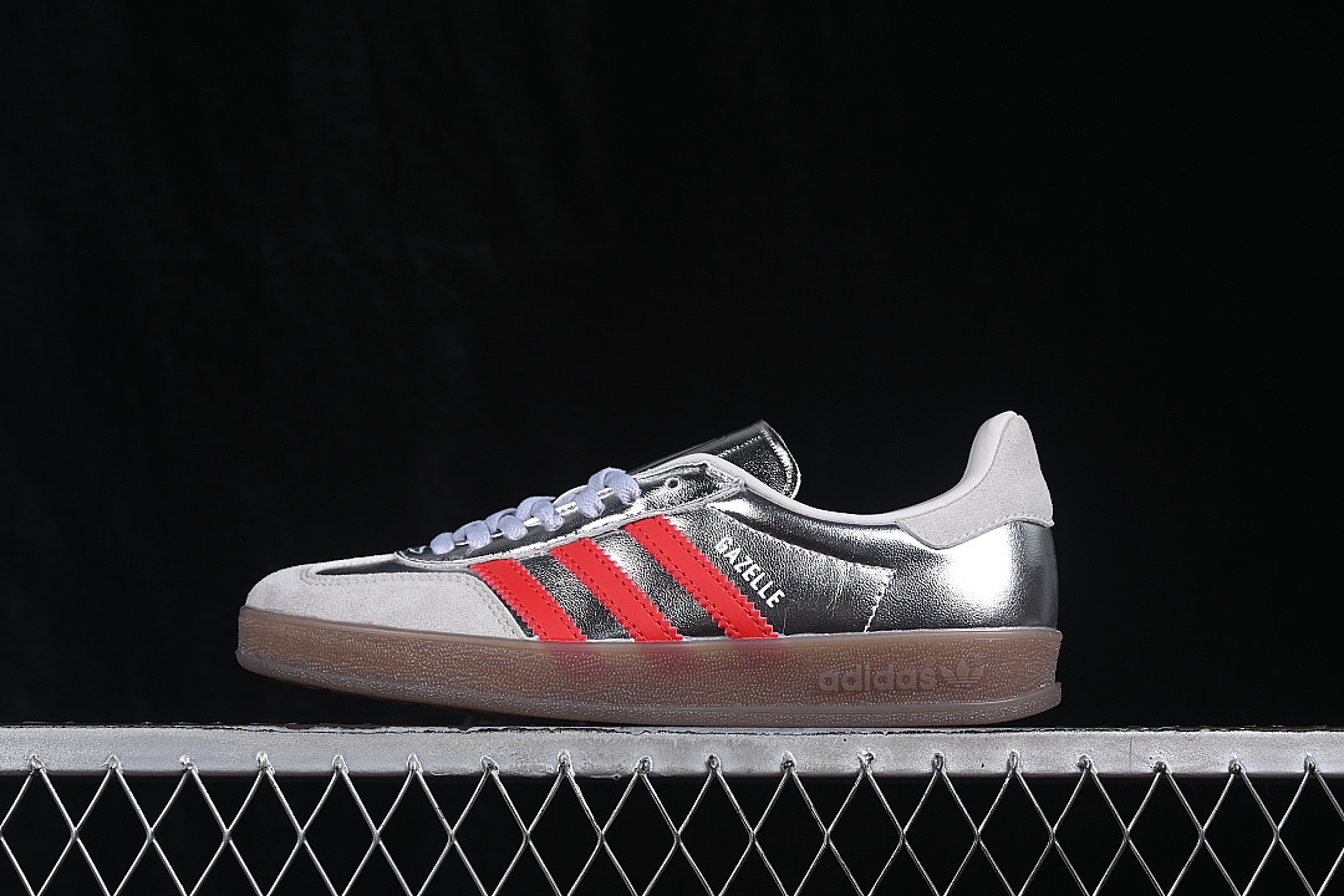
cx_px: 672
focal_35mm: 75
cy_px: 448
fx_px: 2800
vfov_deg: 18.2
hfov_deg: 27.0
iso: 160
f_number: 8
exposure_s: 1/80
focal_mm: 50
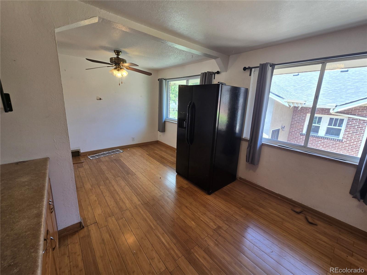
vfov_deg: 89.9
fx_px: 138
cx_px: 184
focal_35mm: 13
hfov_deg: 106.2
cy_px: 138
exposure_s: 1/60
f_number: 2.2
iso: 50
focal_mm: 2.2
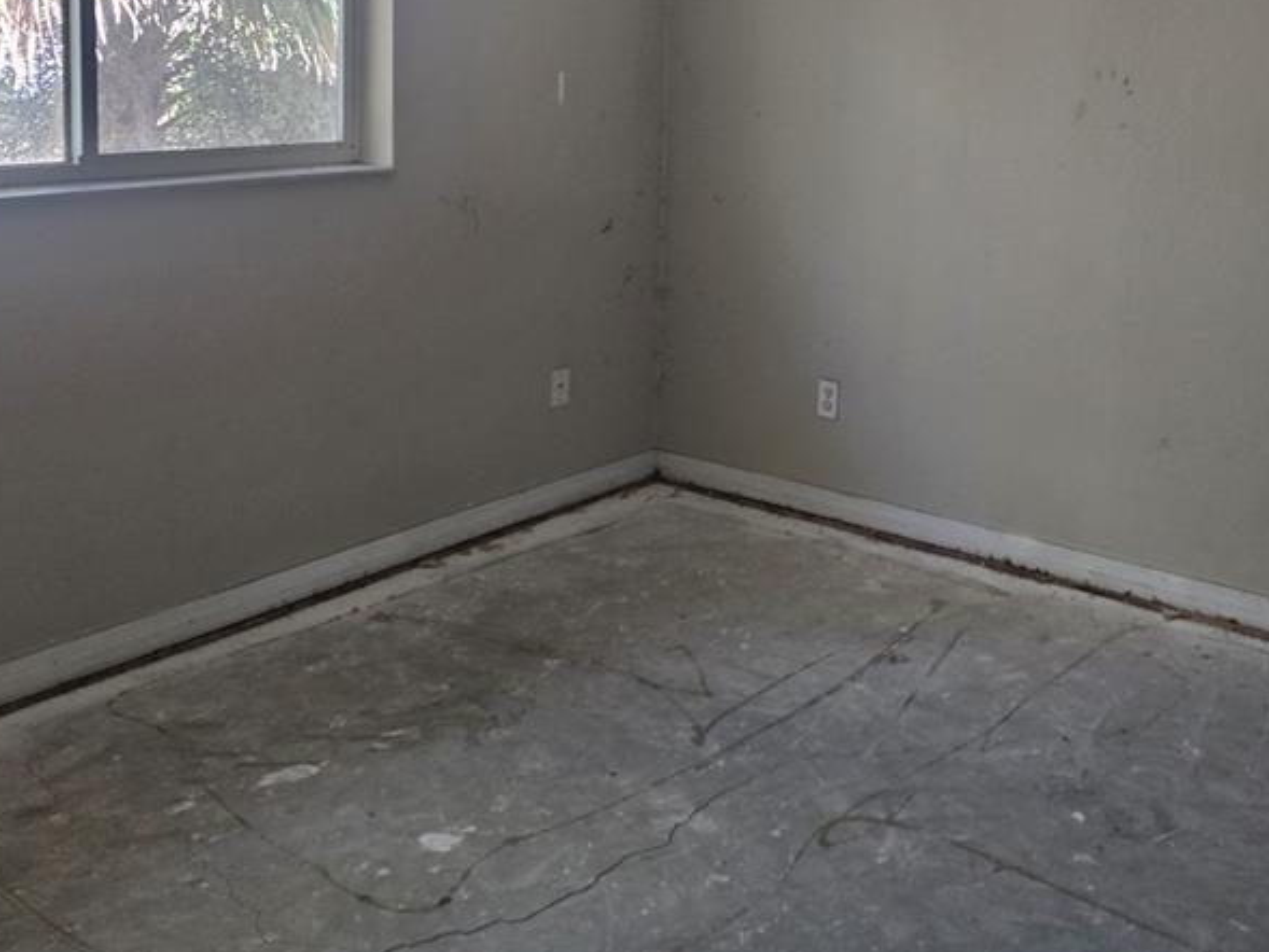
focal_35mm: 40
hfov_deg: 45.0
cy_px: 192
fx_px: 1467
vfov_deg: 34.9
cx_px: 967
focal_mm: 6.3
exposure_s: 1/120
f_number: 1.7
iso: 500
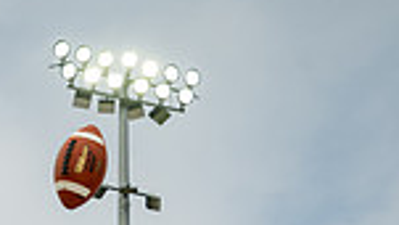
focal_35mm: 106
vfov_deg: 10.0
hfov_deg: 19.9
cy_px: 535
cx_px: 58
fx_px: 1122
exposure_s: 1/400
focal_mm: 34
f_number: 7.1
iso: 125
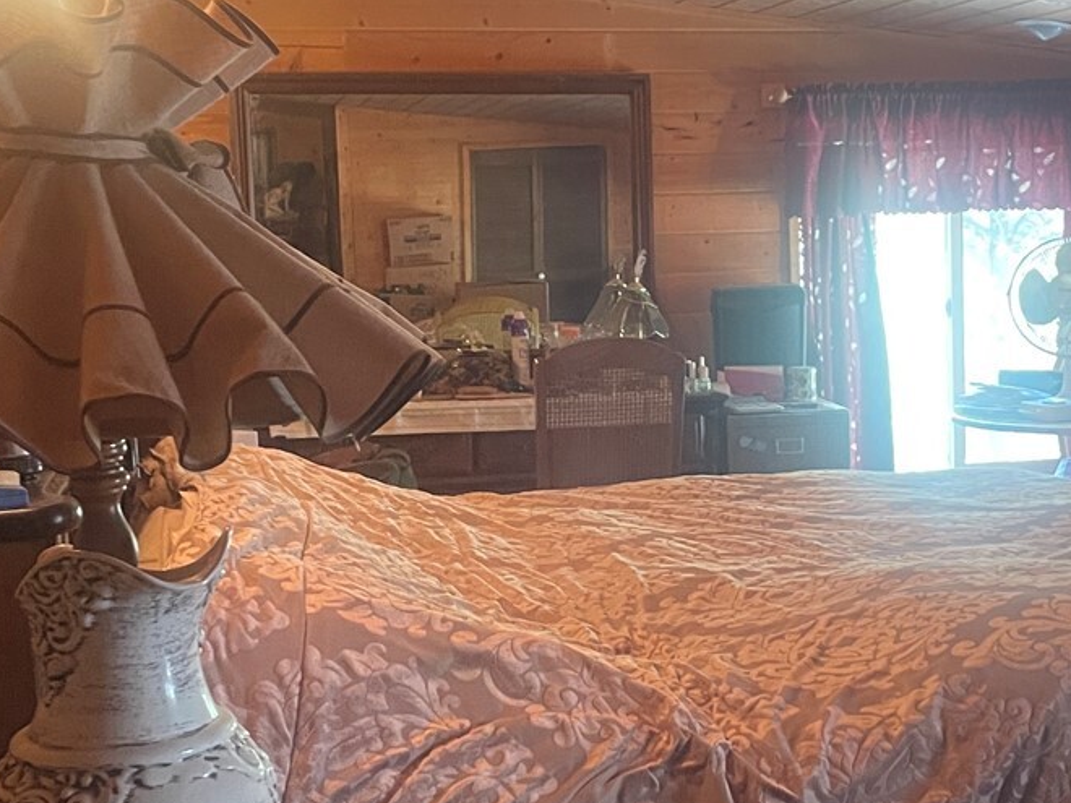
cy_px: 399
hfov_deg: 30.4
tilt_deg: -5.6
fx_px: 1949
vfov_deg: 23.3
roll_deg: +1.3
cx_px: 759
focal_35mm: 63
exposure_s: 1/54
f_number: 1.6
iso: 320
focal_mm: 4.2
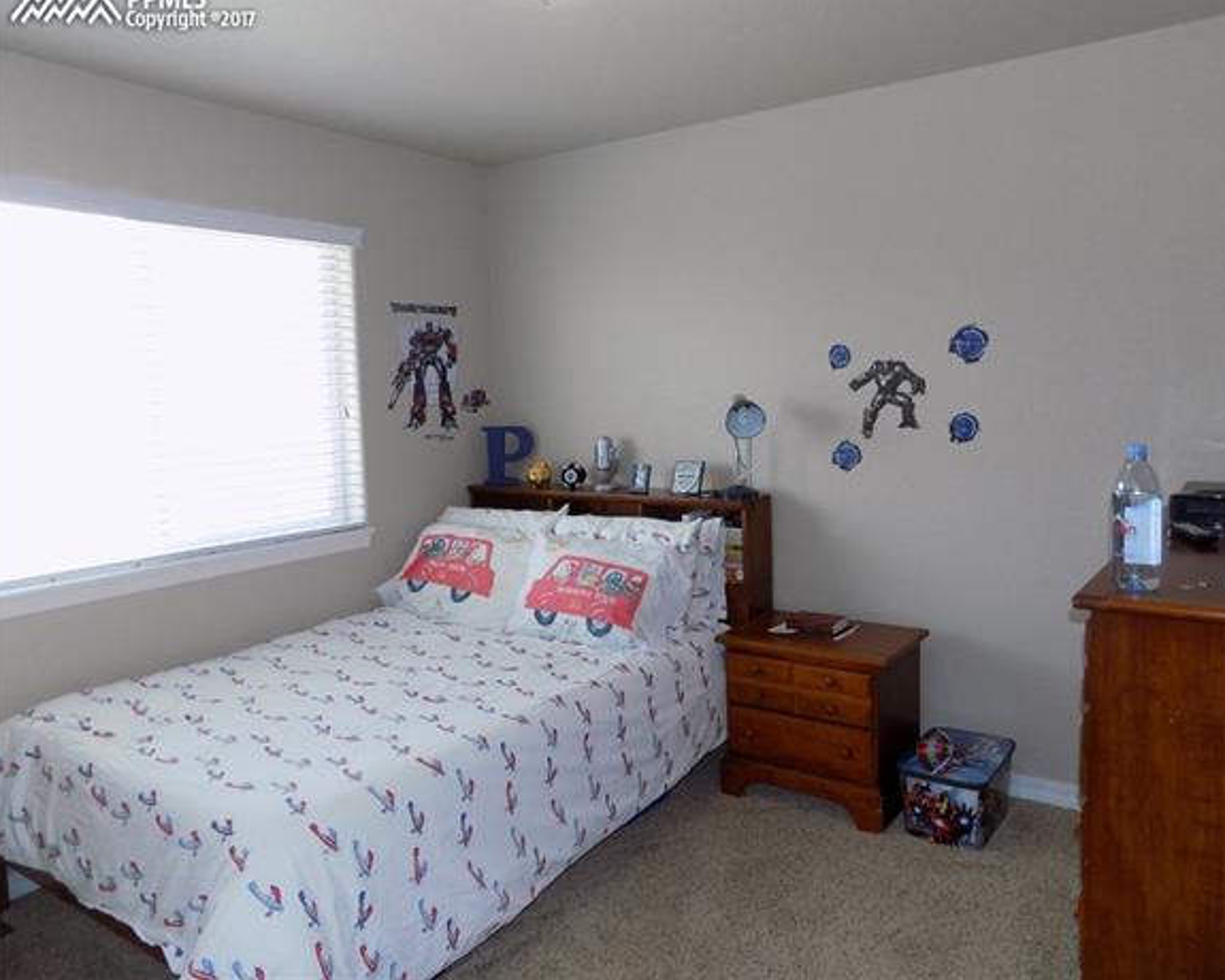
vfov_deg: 56.8
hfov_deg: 67.9
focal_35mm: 25
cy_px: 471
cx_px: 675
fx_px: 906
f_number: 3.1
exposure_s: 1/30
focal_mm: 4
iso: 100
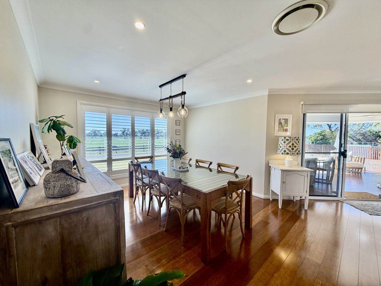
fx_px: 154
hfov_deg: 102.1
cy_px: 143
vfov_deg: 85.7
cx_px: 190
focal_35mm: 14
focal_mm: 2.22
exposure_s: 1/100
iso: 40
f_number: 2.2
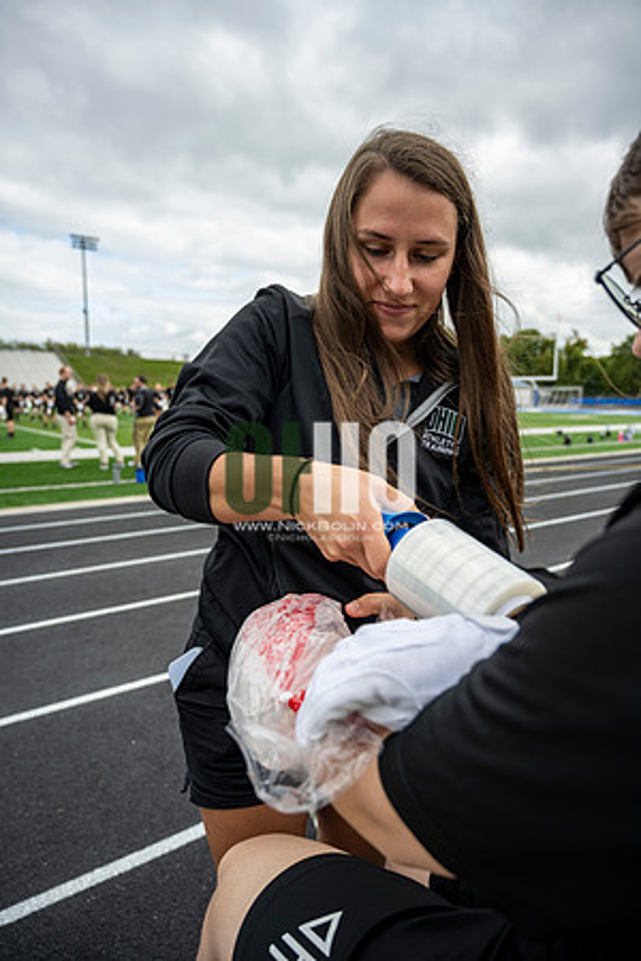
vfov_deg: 73.7
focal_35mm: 24
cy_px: 480
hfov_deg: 53.1
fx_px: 641
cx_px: 320
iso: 250
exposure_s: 1/800
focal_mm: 24
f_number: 4
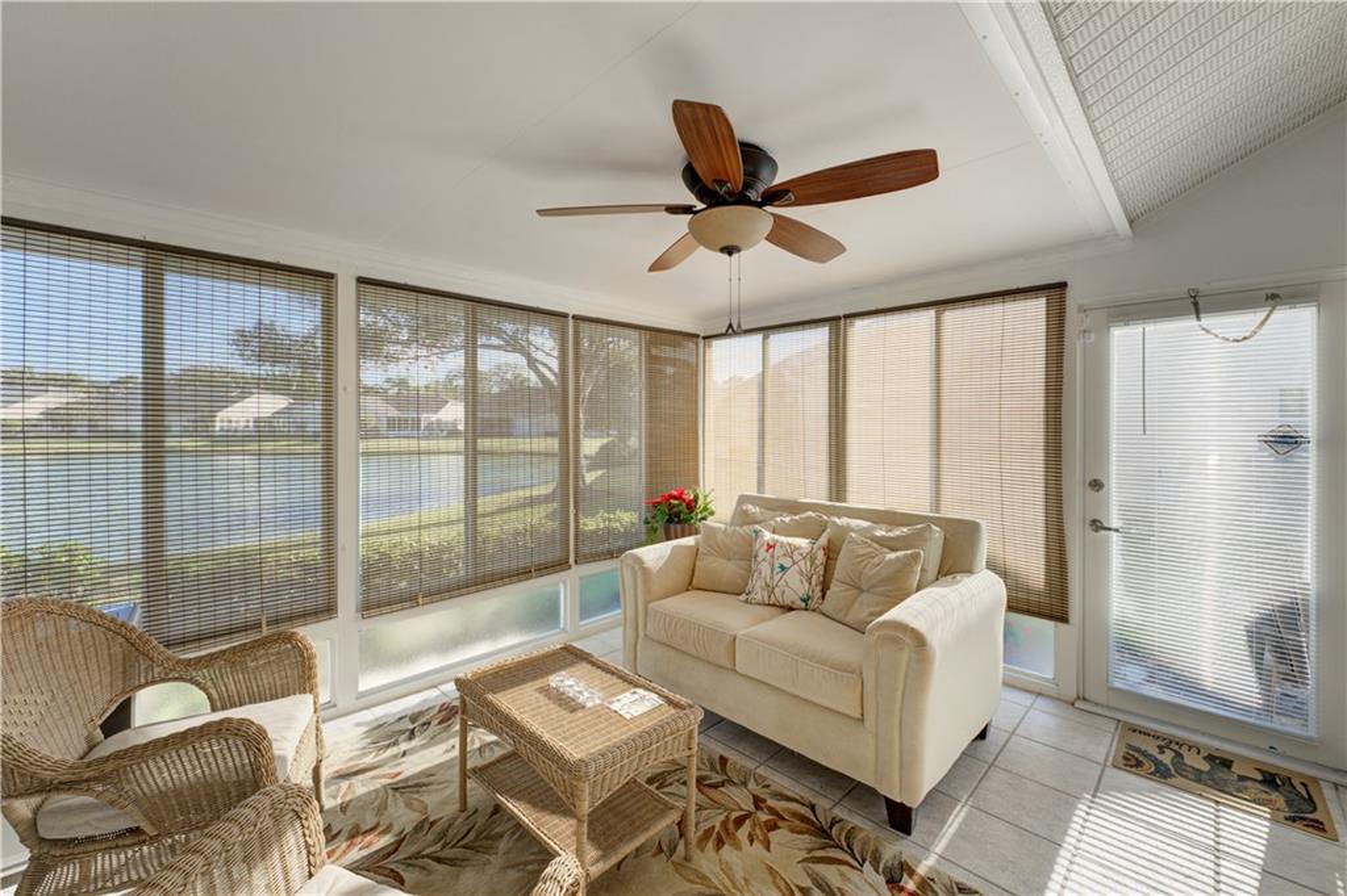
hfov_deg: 104.3
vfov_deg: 81.2
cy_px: 448
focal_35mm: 14
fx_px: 524
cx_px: 674
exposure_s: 1/200
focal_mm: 14
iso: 400
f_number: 9
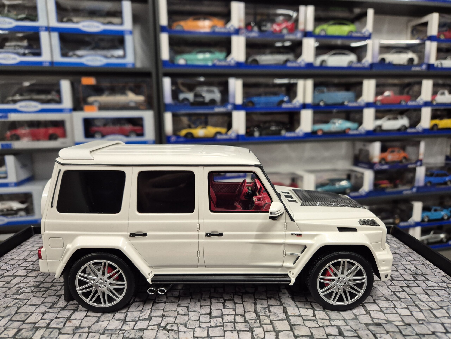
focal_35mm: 23
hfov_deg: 73.9
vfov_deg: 58.9
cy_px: 170
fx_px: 300
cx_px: 226
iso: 200
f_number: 1.8
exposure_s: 1/100
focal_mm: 5.4
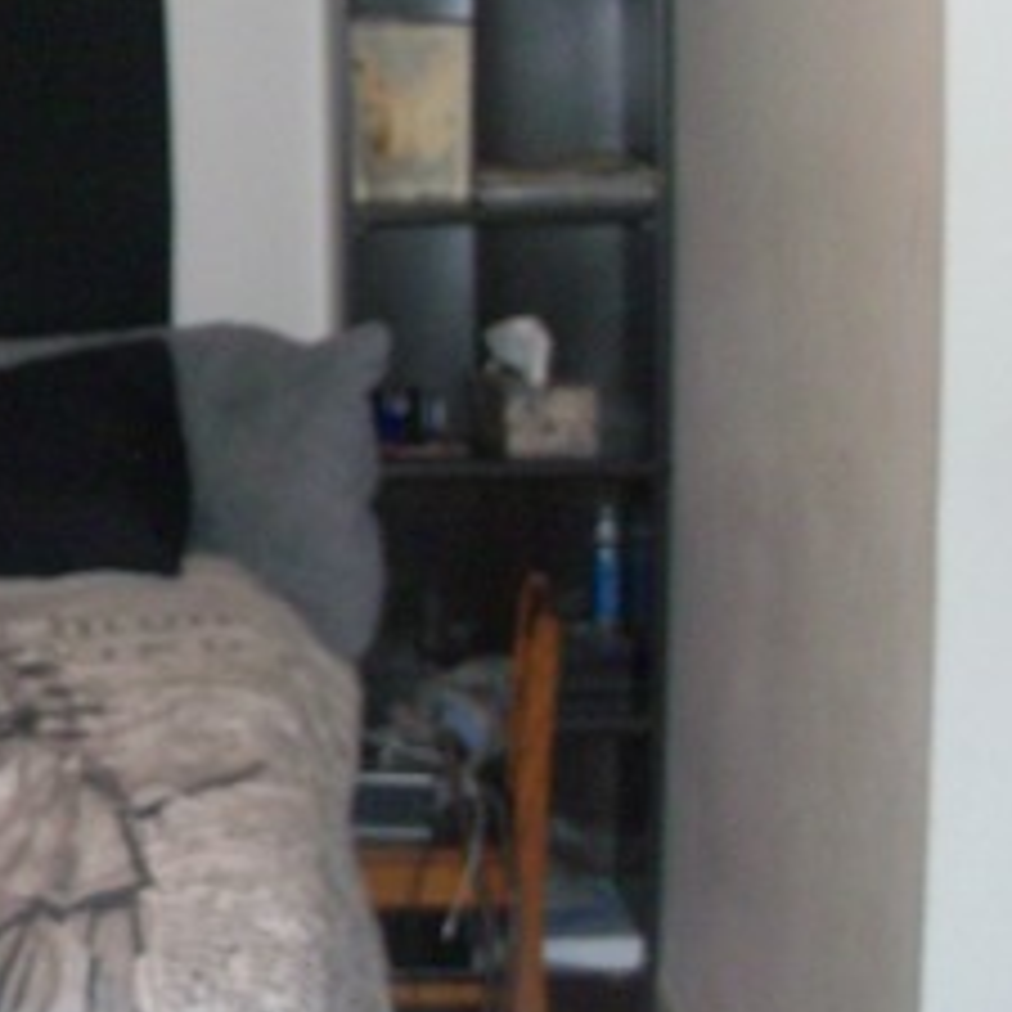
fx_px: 2911
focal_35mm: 88
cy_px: 459
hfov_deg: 18.0
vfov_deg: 19.7
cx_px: -414
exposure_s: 1/30
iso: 160
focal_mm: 6.3
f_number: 3
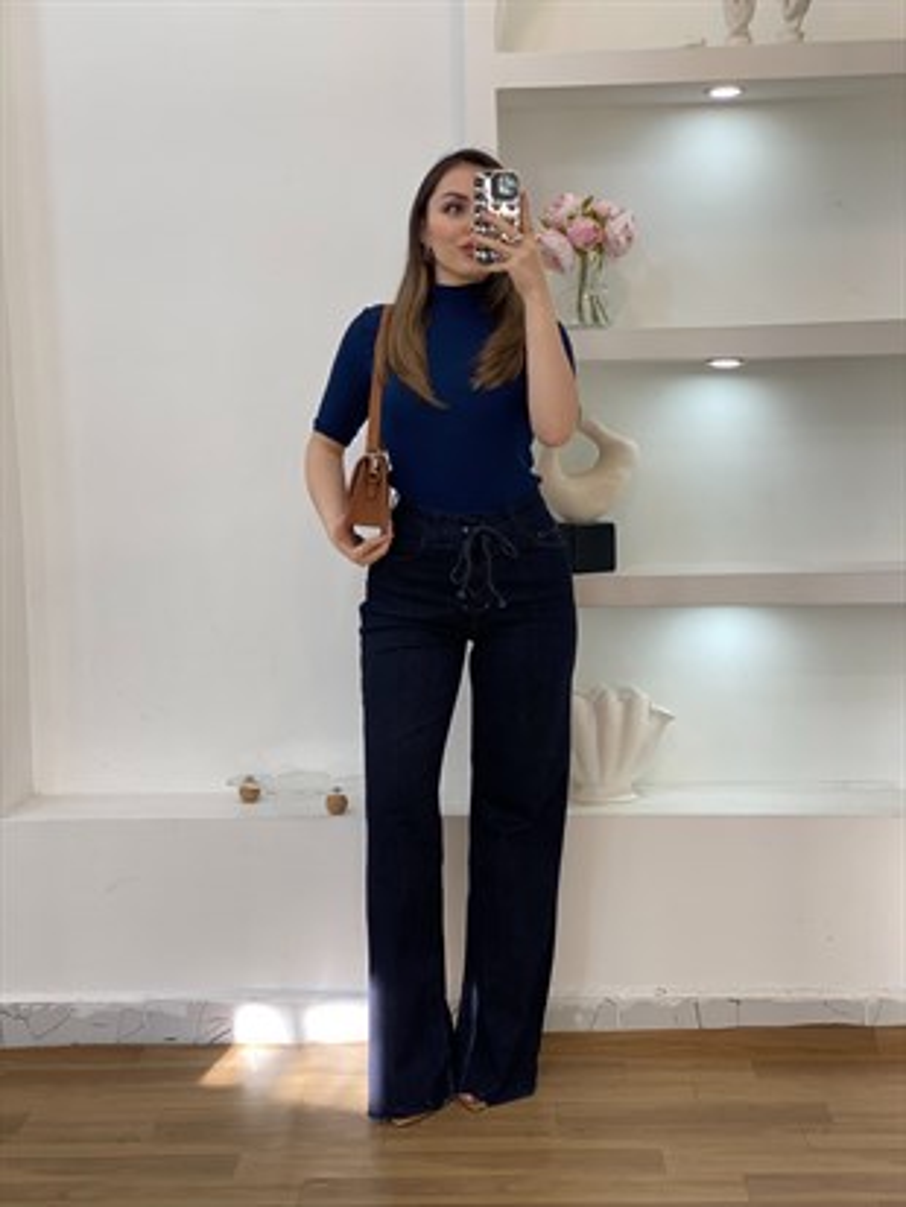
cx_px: 453
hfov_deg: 28.0
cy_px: 604
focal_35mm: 52
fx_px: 1814
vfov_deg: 36.8
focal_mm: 6
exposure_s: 1/100
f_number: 2
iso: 50
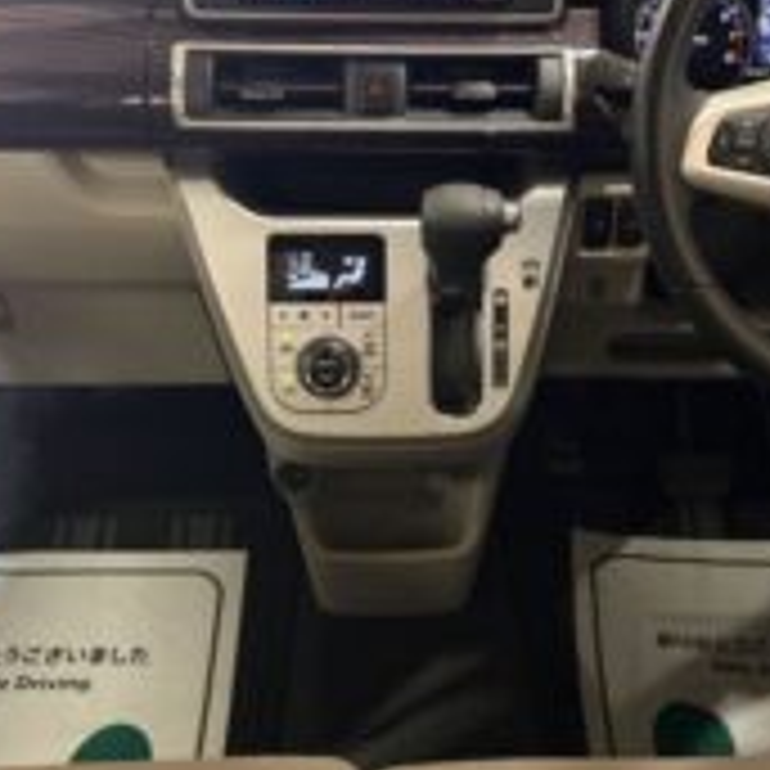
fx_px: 1183
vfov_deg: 36.0
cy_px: 344
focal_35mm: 47
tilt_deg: -30.2
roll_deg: -1.9
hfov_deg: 36.0
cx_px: 437
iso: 640
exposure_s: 1/30
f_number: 1.6
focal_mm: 5.96
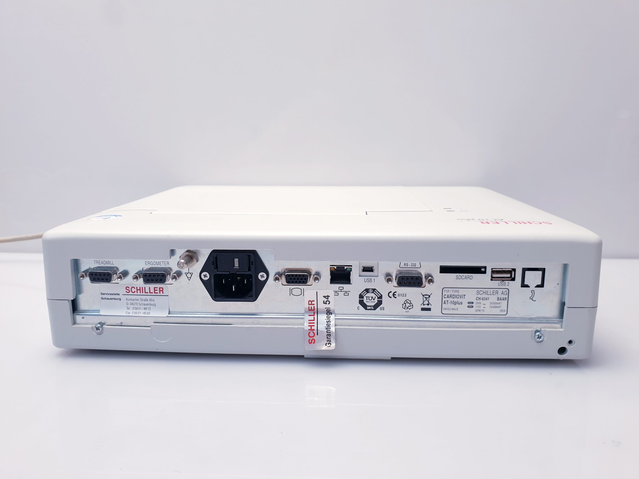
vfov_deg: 53.1
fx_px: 480
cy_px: 240
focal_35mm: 26
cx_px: 320
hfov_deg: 67.3
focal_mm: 4.3
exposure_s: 1/50
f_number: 2.4
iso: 64
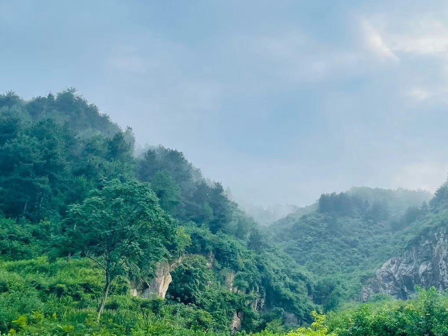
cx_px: 288
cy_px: 159
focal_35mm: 37
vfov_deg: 38.7
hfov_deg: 49.5
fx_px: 479
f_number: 1.6
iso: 32
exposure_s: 1/1261
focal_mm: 4.2
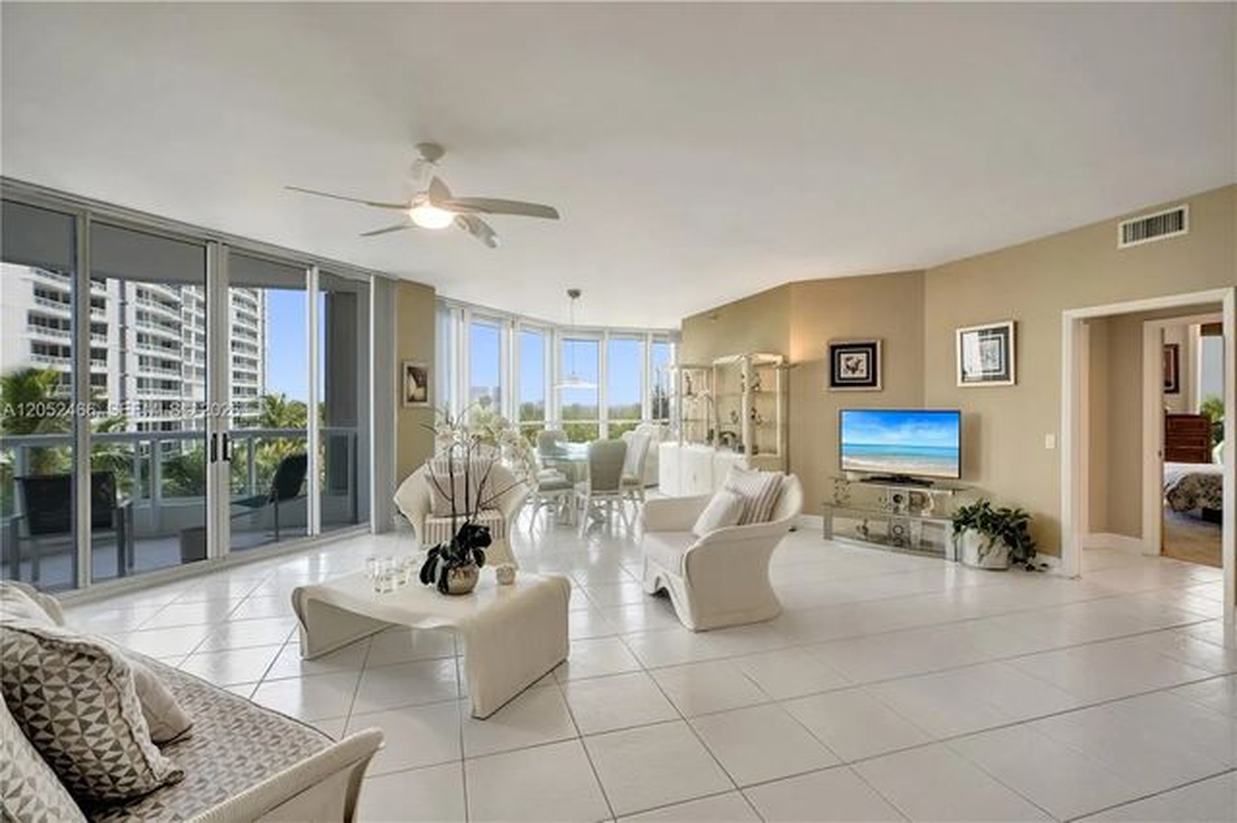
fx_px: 549
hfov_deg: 96.8
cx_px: 618
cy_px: 412
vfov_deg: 73.7
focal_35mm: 16
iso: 400
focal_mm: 16
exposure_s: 1/160
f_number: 4
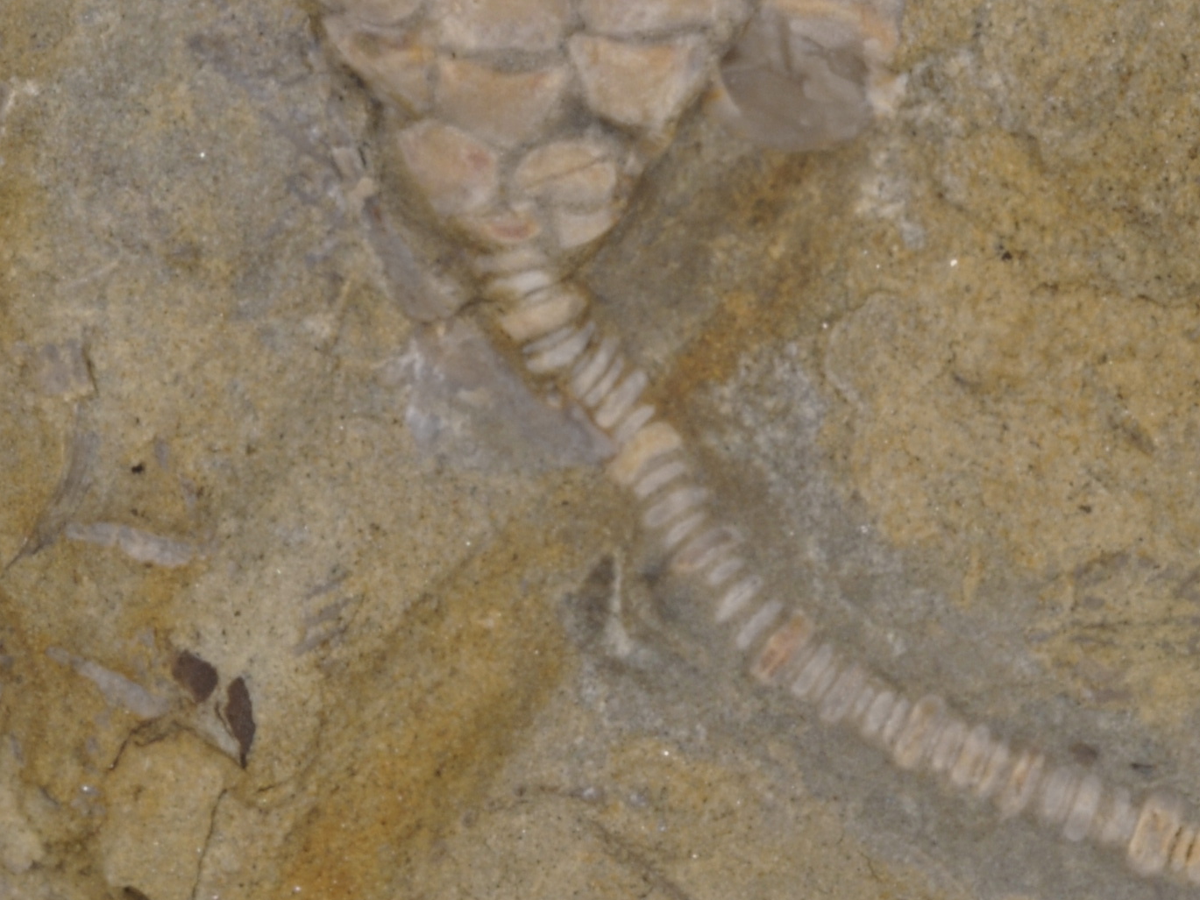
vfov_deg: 7.2
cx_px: 621
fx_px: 7038
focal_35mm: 203
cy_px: -246
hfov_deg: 9.7
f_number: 32
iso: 200
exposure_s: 1/20
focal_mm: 60
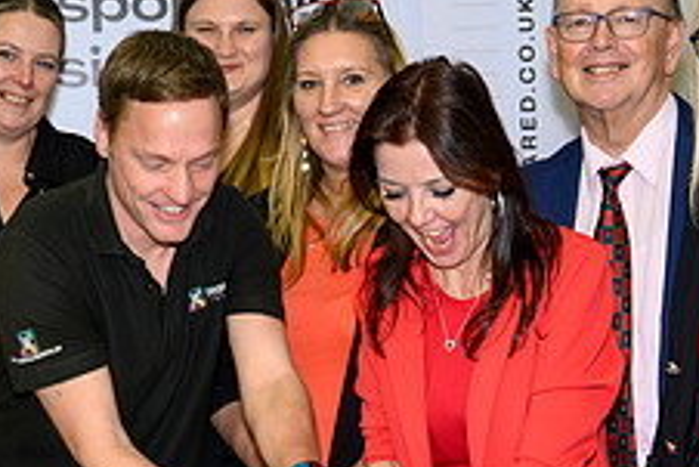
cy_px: 415
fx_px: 1943
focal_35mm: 100
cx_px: 329
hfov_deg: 20.4
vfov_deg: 13.6
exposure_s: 1/100
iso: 2500
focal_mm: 29.5
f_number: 4.5
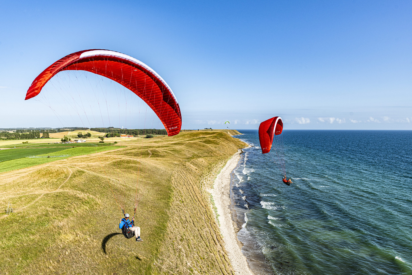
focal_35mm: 24
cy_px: 138
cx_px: 206
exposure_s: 1/800
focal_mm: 24
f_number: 8
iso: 200
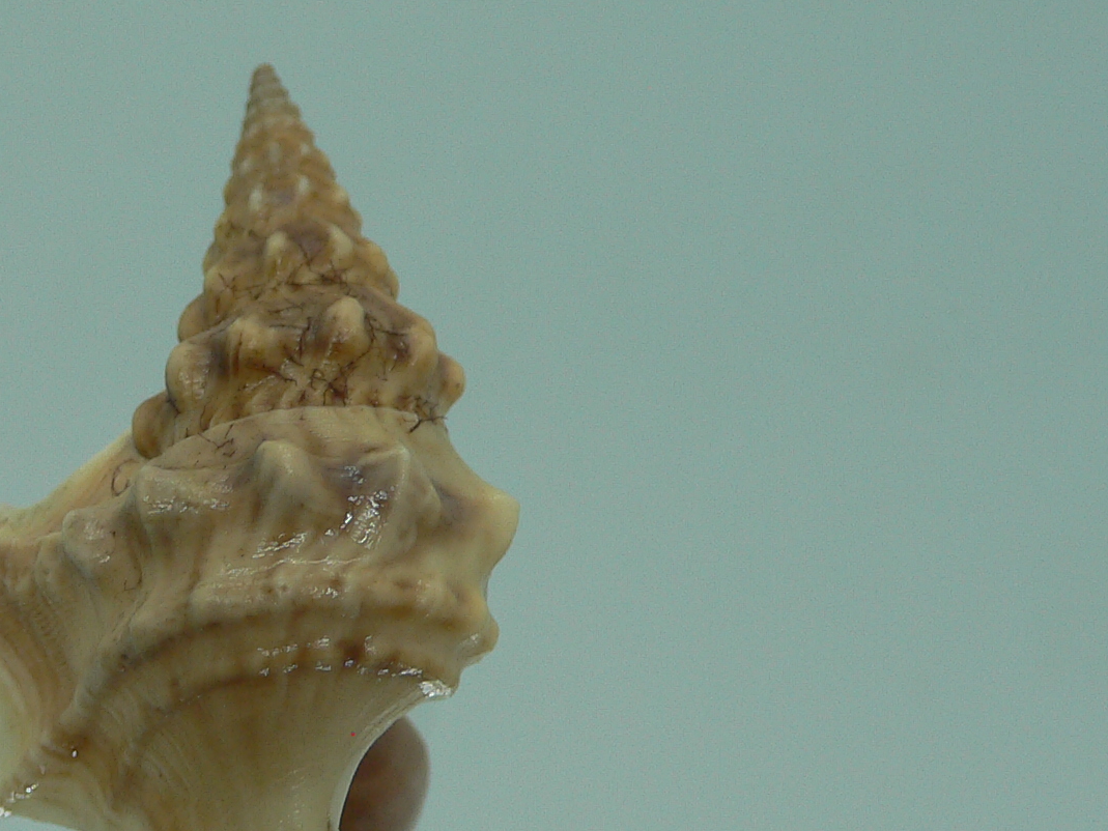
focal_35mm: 66
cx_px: 236
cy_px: 580
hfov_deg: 28.8
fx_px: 2113
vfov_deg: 22.1
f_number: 2.8
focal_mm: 4.6
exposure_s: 1/60
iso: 80
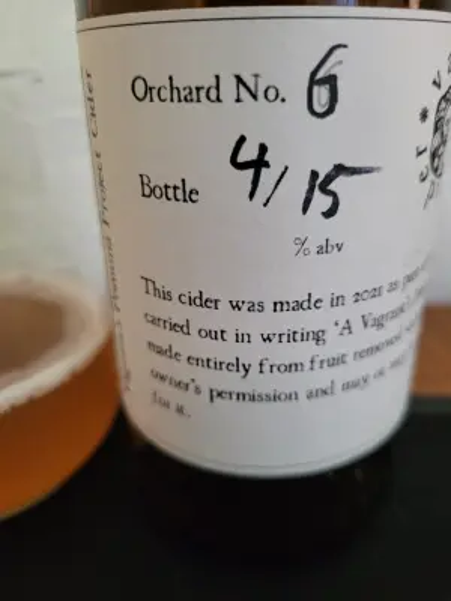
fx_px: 452
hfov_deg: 53.1
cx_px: 226
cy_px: 300
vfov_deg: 67.3
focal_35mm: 26
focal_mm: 5.4
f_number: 1.8
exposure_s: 1/25
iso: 640
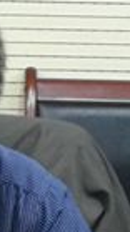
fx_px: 2339
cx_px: -63
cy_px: 206
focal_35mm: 381
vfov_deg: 5.7
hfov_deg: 3.2
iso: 400
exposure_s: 1/25
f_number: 2.2
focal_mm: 3.95
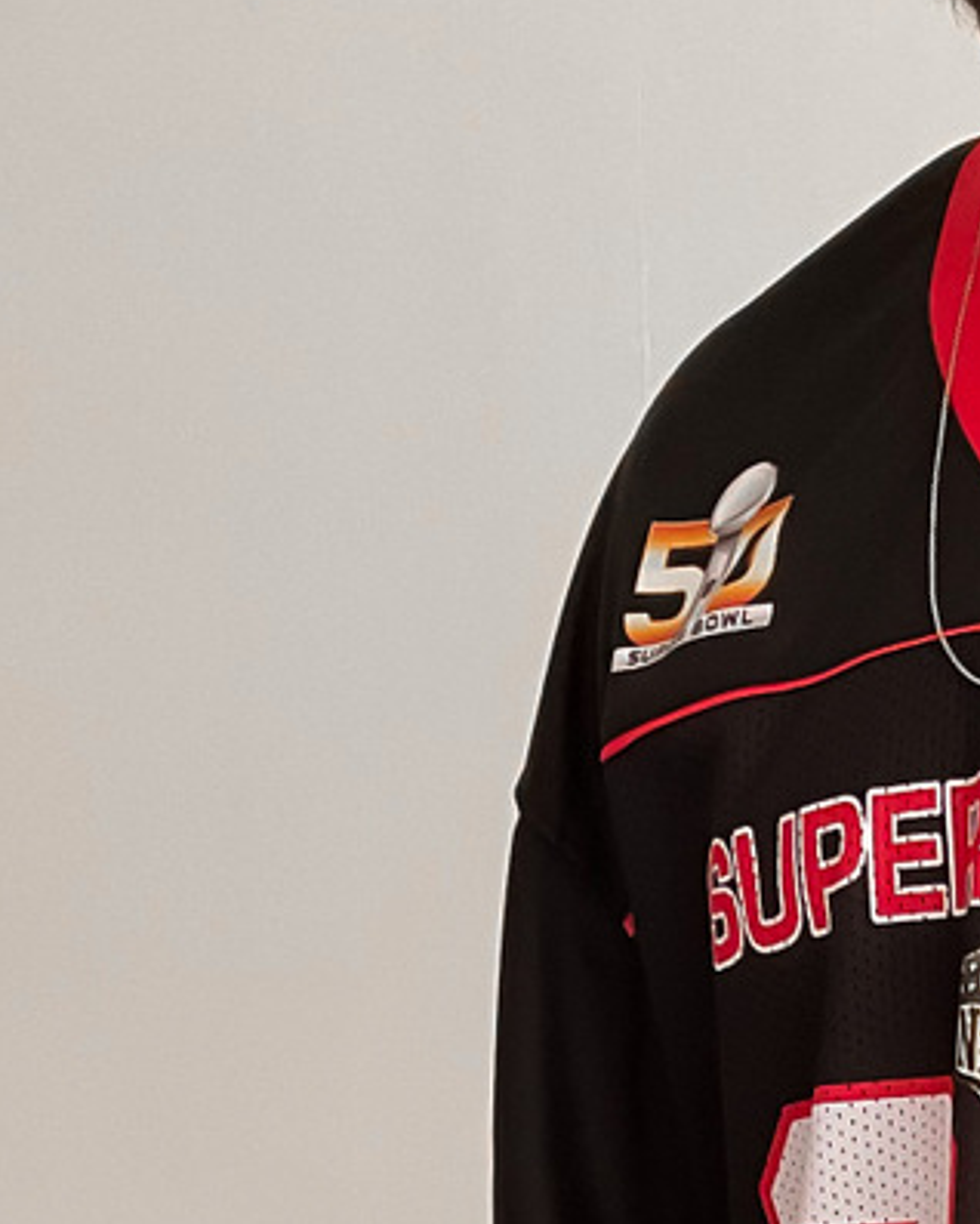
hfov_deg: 13.2
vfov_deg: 14.4
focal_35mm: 114
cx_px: 1196
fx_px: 4130
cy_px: 2343
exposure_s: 1/100
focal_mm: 3
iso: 64
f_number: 1.8
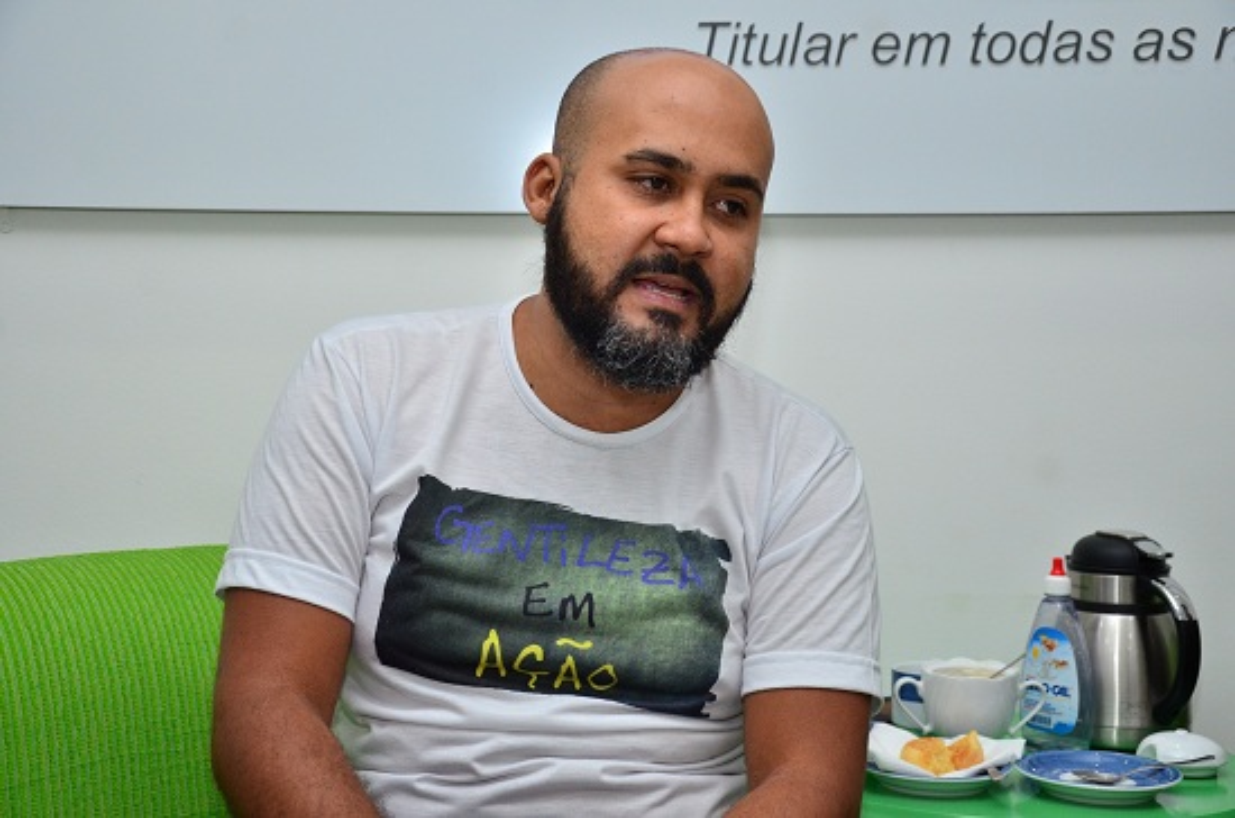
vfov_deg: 21.5
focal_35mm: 63
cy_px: 409
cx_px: 618
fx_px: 2156
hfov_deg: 32.0
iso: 1250
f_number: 4.8
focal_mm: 42
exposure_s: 1/250
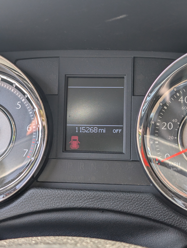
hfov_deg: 29.7
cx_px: 94
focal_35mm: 49
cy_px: 124
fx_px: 352
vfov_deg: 38.9
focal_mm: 6.9
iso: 23
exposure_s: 1/121
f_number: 1.68
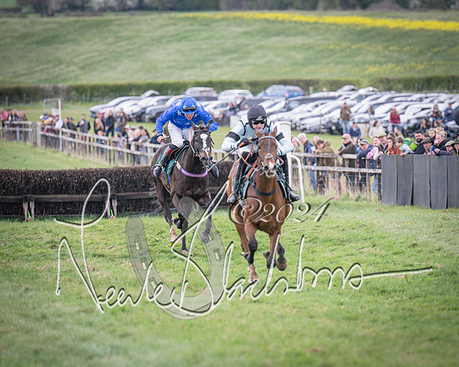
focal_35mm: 346
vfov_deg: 4.5
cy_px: 234
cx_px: 256
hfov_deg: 5.6
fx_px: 4695
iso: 400
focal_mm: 165
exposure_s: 1/1600
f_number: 2.8
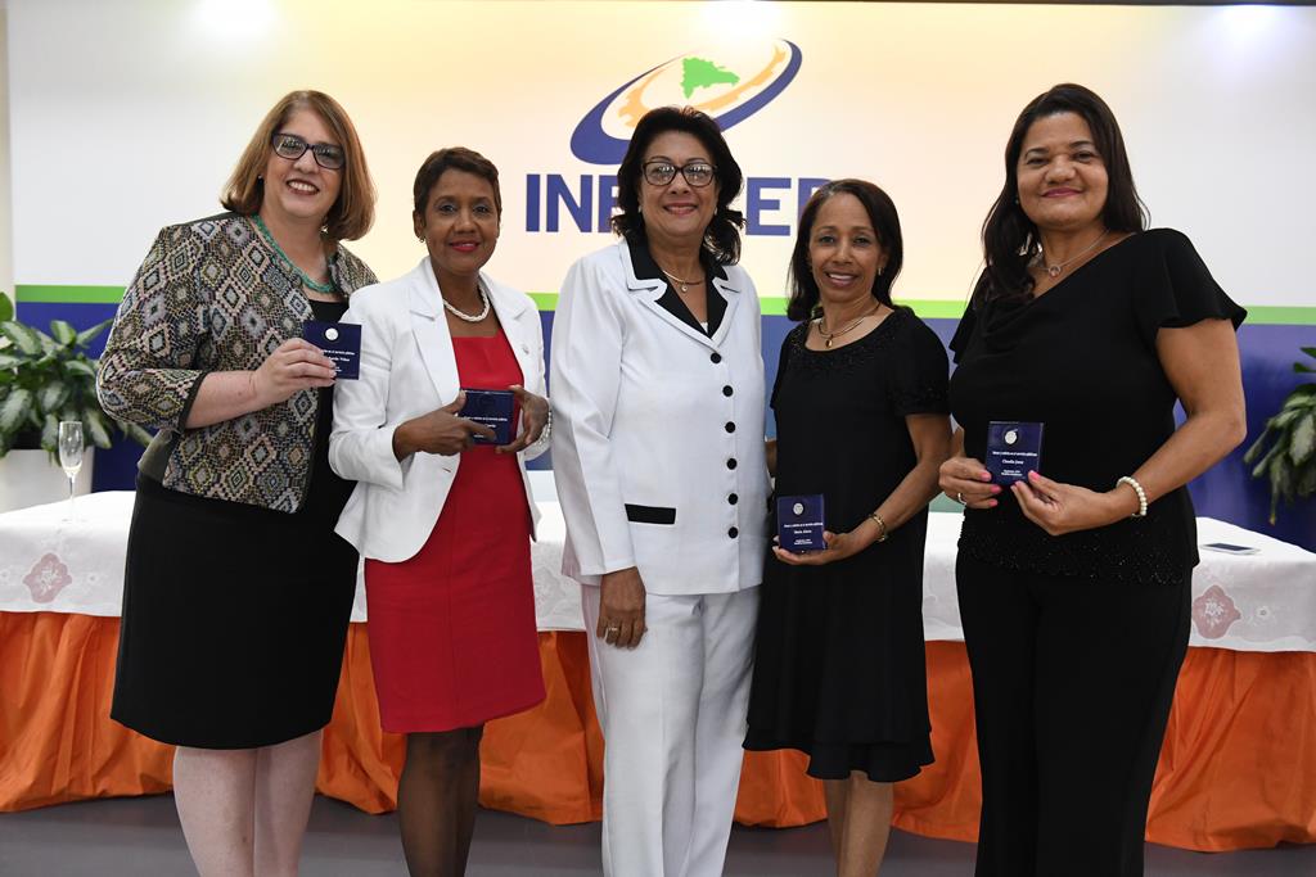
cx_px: 658
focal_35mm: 32
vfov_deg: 41.1
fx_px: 1170
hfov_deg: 58.7
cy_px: 438
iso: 3200
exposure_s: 1/250
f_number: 3.5
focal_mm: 32
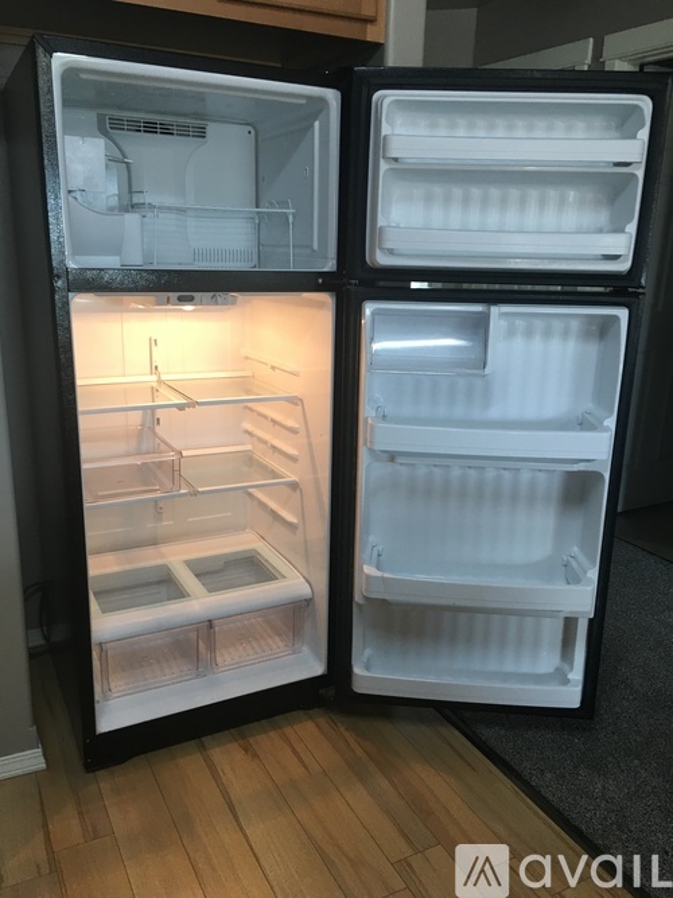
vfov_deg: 61.7
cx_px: 336
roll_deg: -2.4
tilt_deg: -15.4
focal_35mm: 29
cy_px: 449
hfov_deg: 48.2
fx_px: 752
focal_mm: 4.15
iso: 40
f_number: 2.2
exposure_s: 1/30
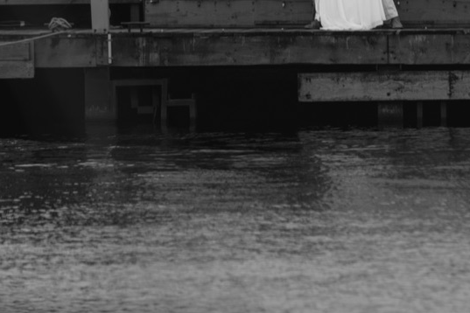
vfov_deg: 2.6
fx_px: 6997
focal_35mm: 536
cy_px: -142
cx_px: 472
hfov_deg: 3.8
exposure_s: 1/1000
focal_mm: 180
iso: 100
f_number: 2.8
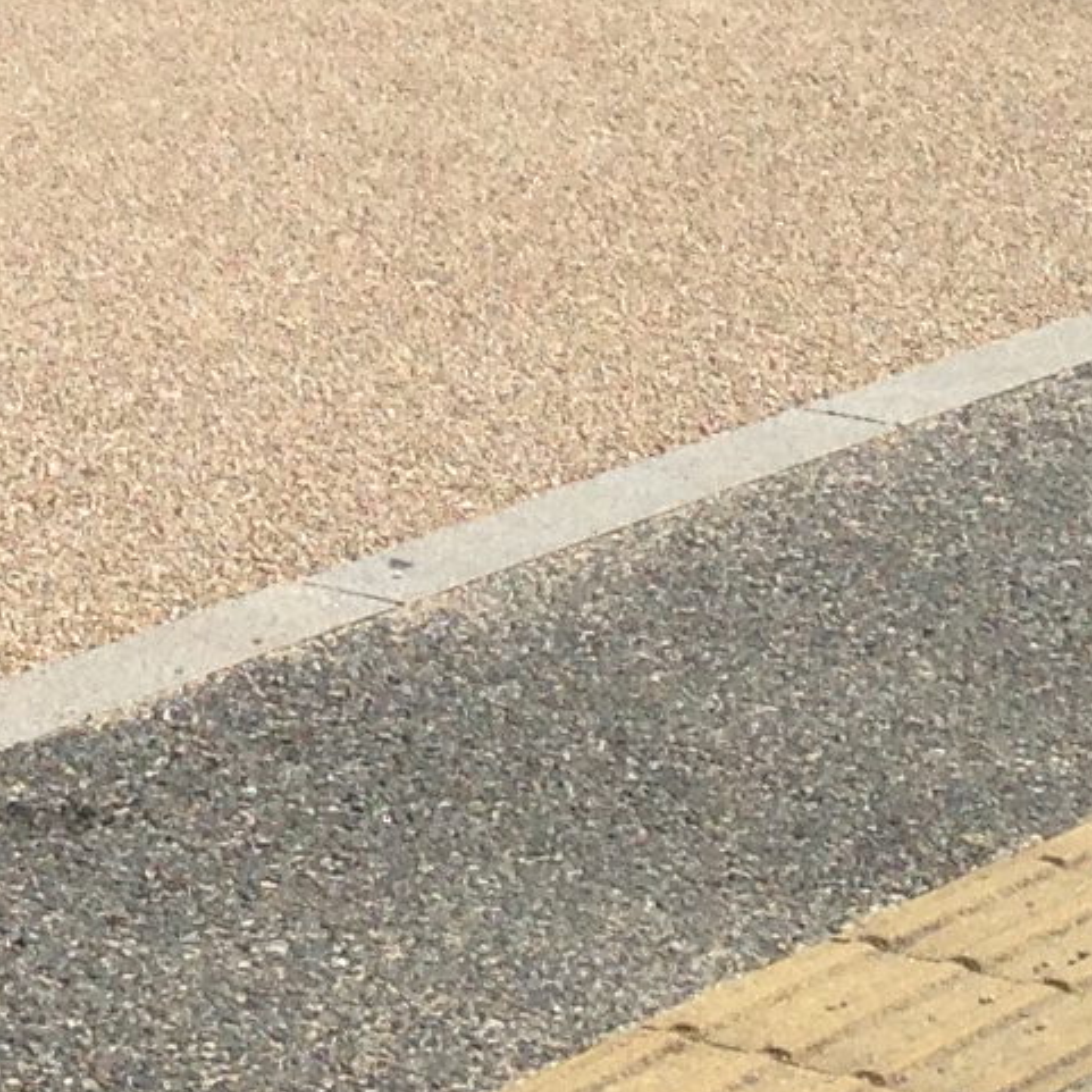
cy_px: -972
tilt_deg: +0.6
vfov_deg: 8.5
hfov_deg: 8.7
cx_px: -406
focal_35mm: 198
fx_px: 7067
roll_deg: -1.0
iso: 50
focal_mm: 4.12
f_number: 2.4
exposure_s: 1/1938
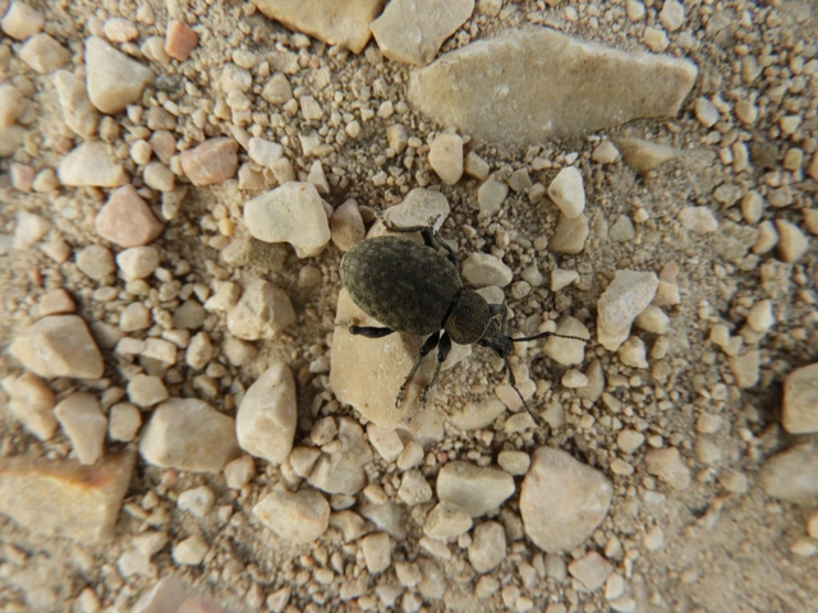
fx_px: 709
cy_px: 306
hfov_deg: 60.0
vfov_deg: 46.8
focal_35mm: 30
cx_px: 409
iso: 100
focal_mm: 5.4
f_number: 3.5
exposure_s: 1/100
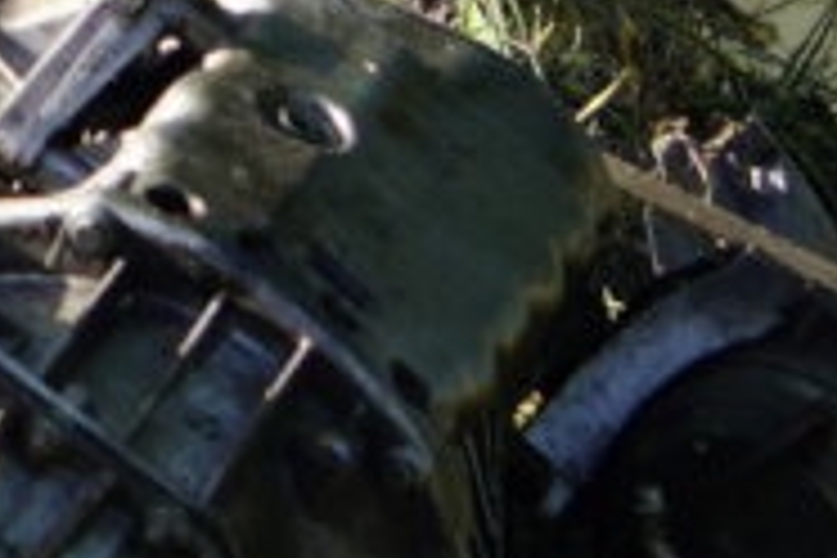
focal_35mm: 567
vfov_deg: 2.4
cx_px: -1179
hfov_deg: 3.6
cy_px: -1055
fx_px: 13192
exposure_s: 1/125
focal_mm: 55
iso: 100
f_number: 5
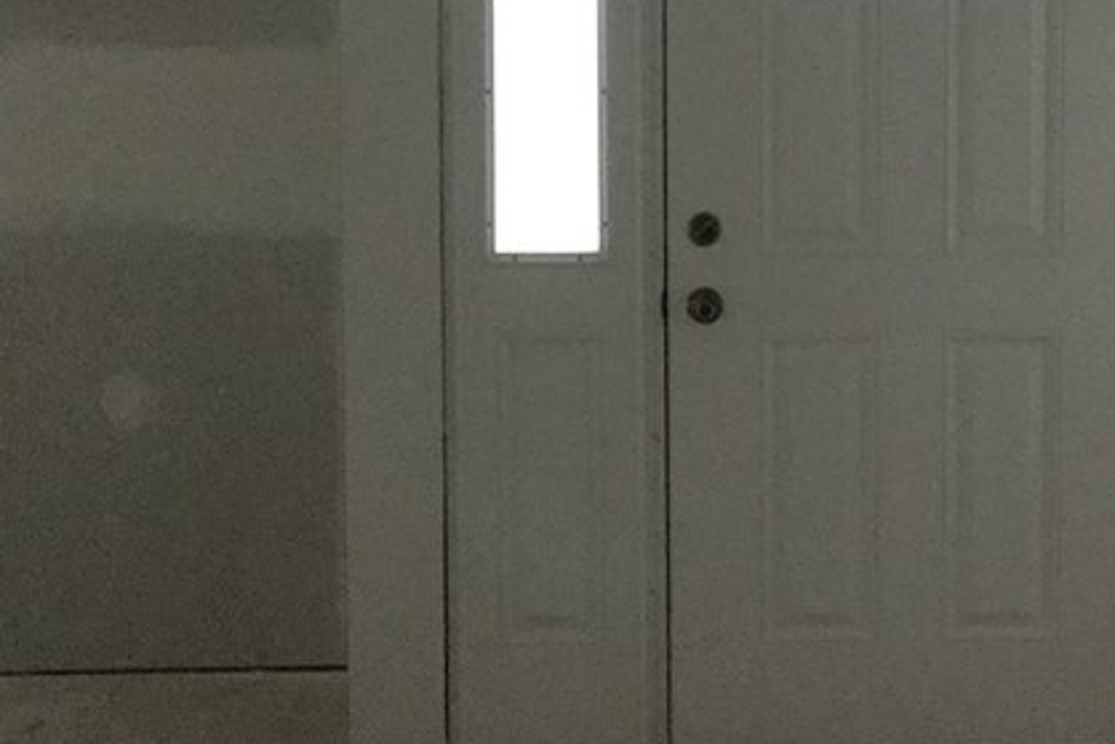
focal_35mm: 79
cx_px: 747
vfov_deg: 17.2
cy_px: 176
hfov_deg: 25.5
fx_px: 2448
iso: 320
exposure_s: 1/15
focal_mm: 3.3
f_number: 2.4
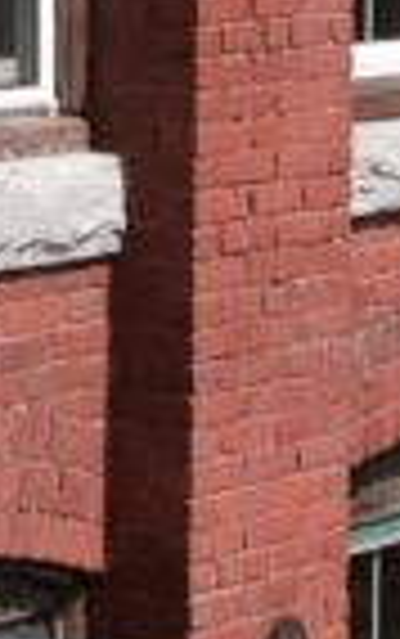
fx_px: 4665
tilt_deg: -6.3
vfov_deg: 7.8
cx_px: 328
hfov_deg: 4.9
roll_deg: -1.4
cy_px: 189
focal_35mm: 268
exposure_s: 1/2123
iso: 50
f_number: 2.4
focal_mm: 4.28
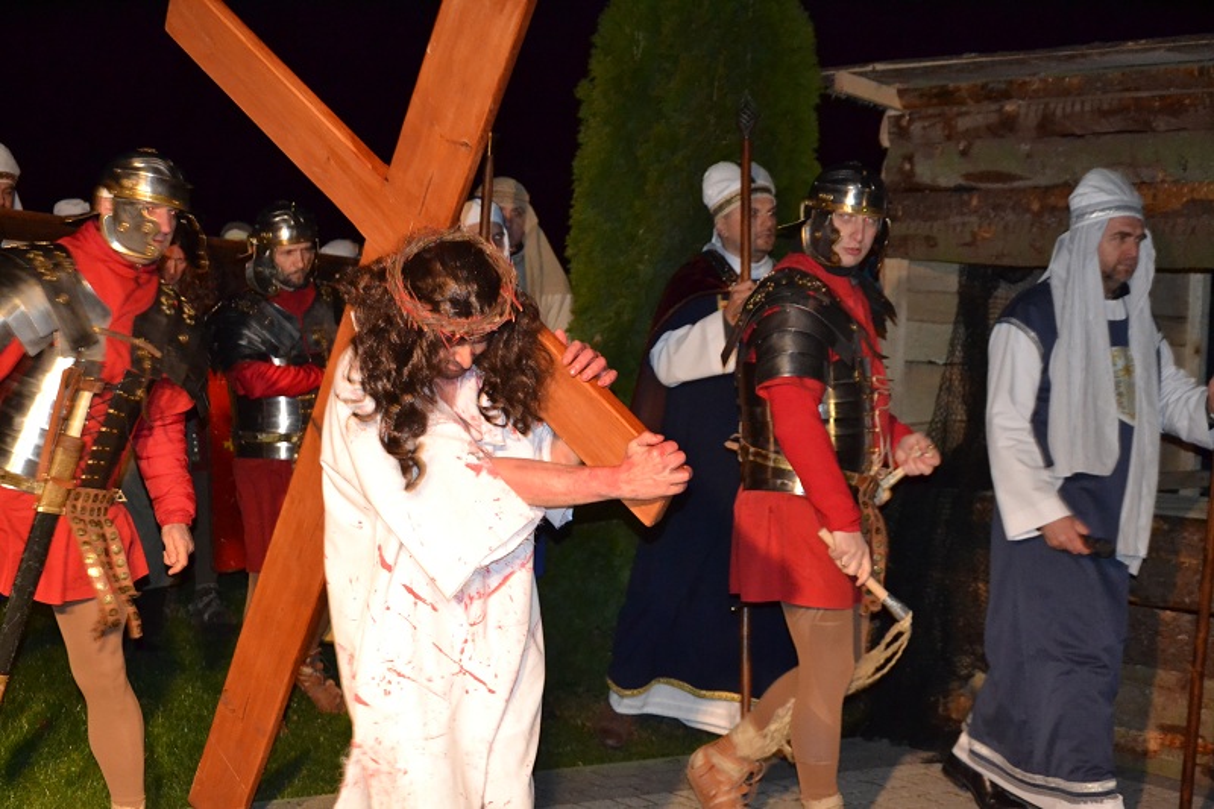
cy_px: 404
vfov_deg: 18.9
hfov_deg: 28.1
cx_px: 607
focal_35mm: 72
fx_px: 2427
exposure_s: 1/60
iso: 3200
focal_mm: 48
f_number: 4.8
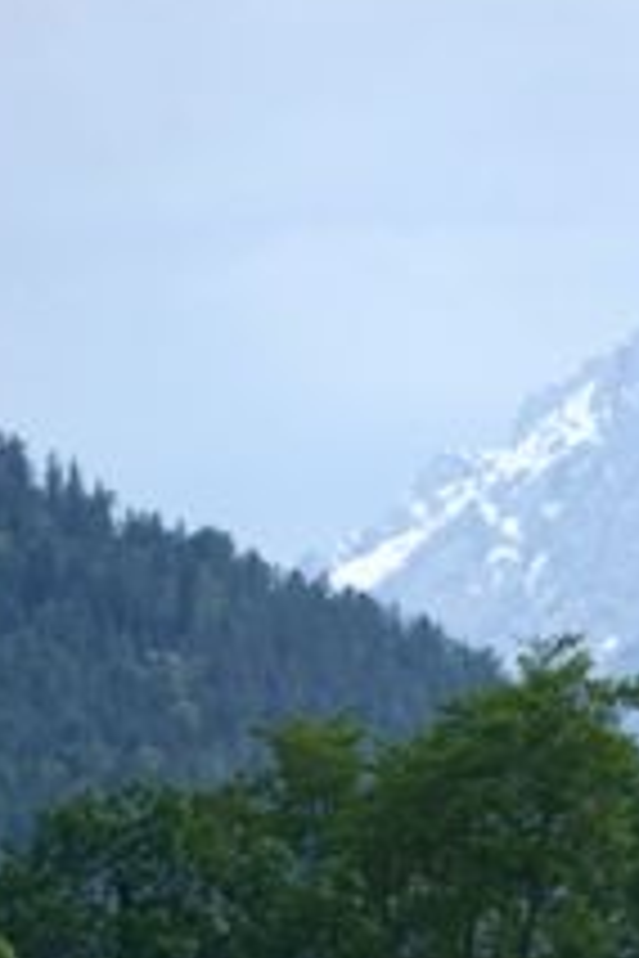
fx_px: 10117
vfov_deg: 5.4
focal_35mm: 380
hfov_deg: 3.6
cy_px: 1102
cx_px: 565
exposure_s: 1/2500
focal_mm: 158
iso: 800
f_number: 5.6
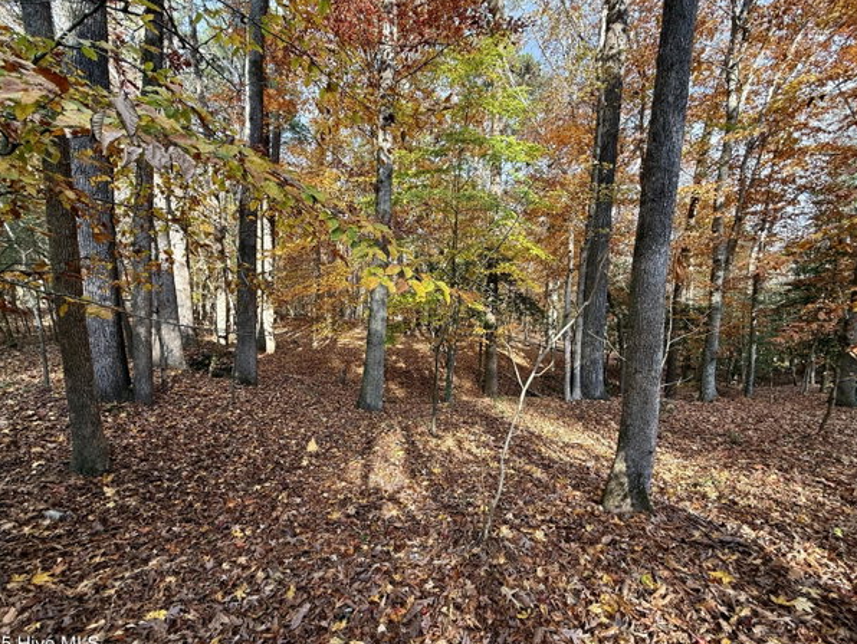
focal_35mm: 15
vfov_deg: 81.8
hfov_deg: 98.1
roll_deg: -1.2
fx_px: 372
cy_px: 331
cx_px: 412
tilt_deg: -2.8
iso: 50
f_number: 2.2
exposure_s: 1/183
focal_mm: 2.22
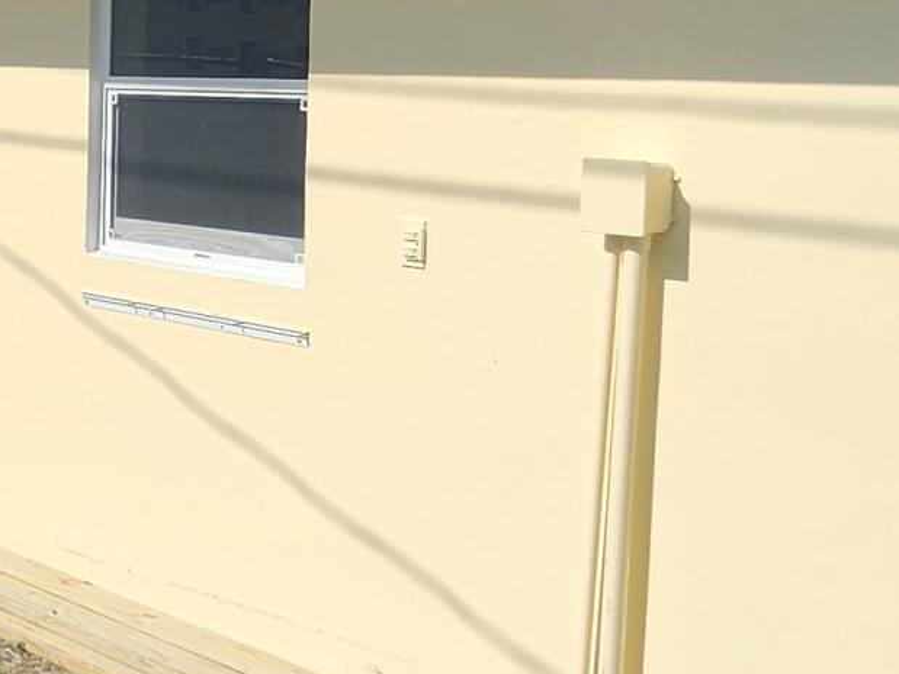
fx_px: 1636
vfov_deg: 23.0
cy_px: 158
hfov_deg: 29.8
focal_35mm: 63
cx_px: 145
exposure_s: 1/2440
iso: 40
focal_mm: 1.74
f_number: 2.2
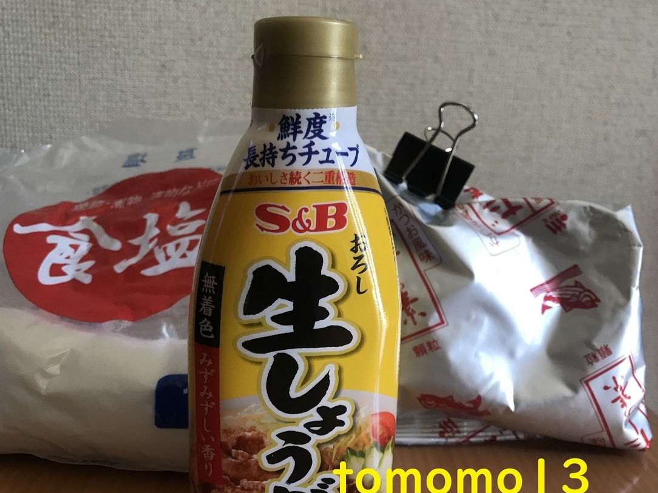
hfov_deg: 58.3
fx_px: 589
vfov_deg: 45.4
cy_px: 258
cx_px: 306
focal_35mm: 31
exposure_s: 1/15
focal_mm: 3.99
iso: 50
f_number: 1.8
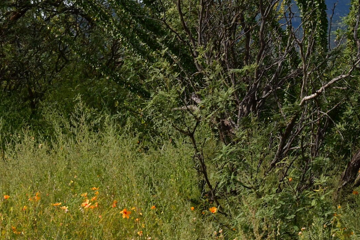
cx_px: 233
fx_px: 2290
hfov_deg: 9.0
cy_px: 40
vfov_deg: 6.0
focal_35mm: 229
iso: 800
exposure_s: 1/1000
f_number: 13
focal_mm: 55
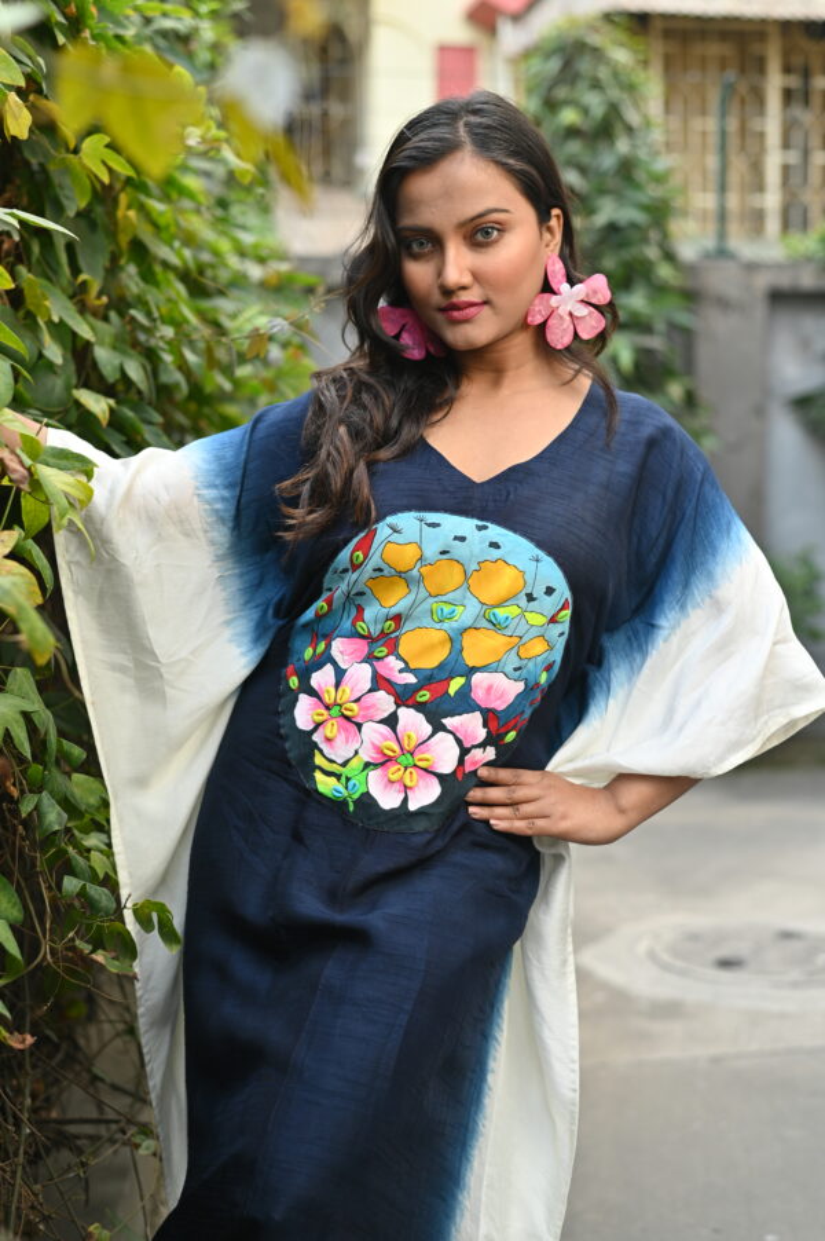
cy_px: 620
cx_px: 412
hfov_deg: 27.0
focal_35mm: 50
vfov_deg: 39.6
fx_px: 1721
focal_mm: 50
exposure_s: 1/160
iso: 200
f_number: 2.8
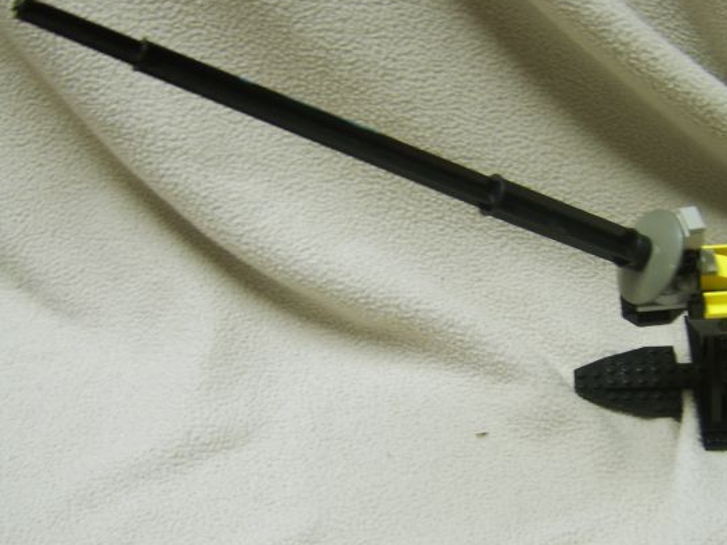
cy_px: 282
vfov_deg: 31.5
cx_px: 529
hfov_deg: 40.3
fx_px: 966
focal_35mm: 46
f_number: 2.7
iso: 71
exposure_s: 1/4
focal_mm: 8.13
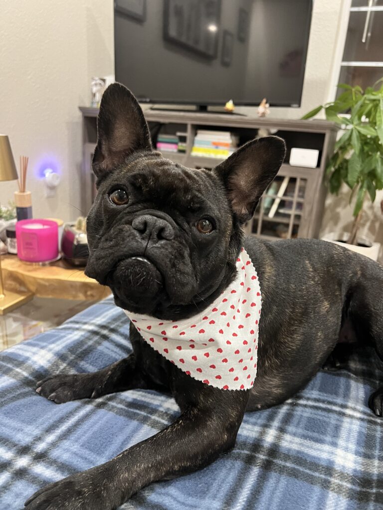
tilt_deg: -18.6
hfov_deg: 53.1
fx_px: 384
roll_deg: -4.2
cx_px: 192
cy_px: 255
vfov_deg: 67.3
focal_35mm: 26
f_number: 1.5
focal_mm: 5.7
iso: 500
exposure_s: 1/40
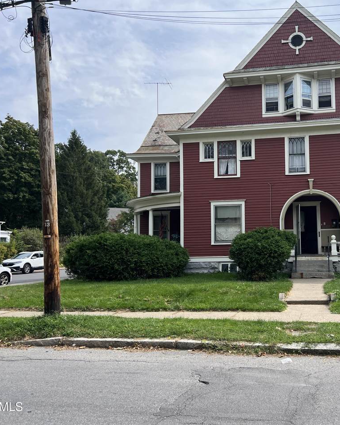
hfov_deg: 42.3
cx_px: 244
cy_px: 213
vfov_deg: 52.8
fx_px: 428
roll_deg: +1.7
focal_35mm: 34
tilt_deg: +5.0
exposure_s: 1/2353
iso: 50
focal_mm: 5.7
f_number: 1.5
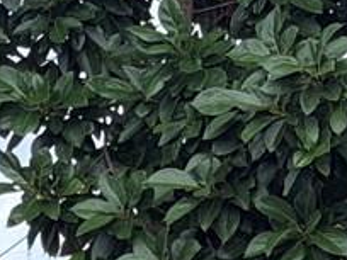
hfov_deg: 5.2
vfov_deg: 3.8
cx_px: -153
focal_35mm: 377
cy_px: 751
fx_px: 3779
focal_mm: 6.76
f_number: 1.78
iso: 100
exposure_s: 1/2273
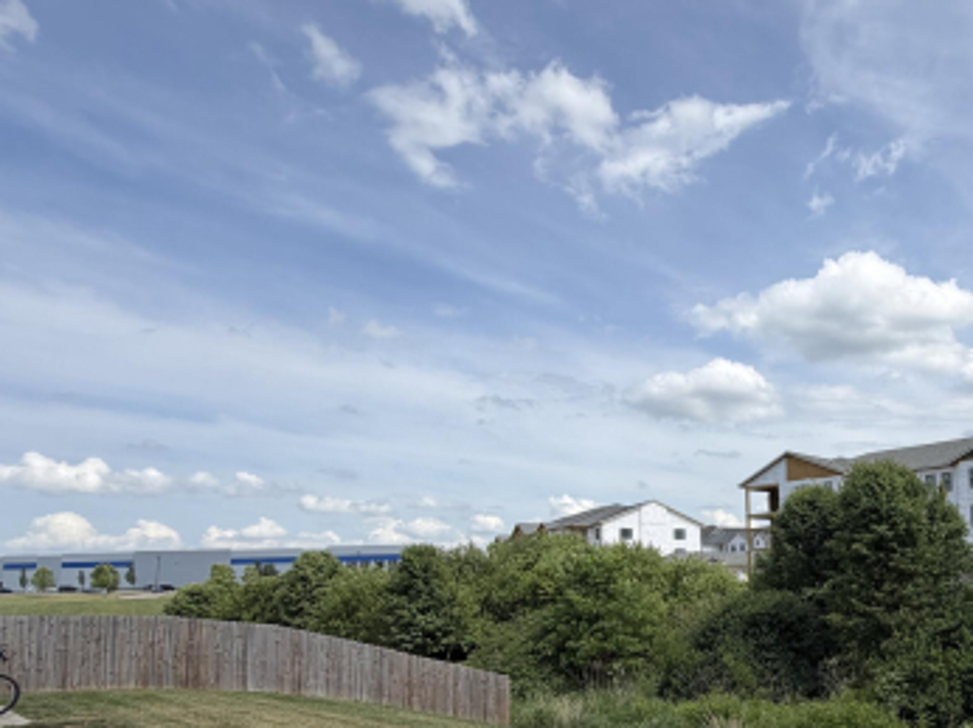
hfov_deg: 60.1
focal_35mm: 27
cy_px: 512
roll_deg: +1.3
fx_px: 758
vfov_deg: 49.9
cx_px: 780
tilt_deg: +5.2
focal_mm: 2.22
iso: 20
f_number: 2.2
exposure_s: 1/1105
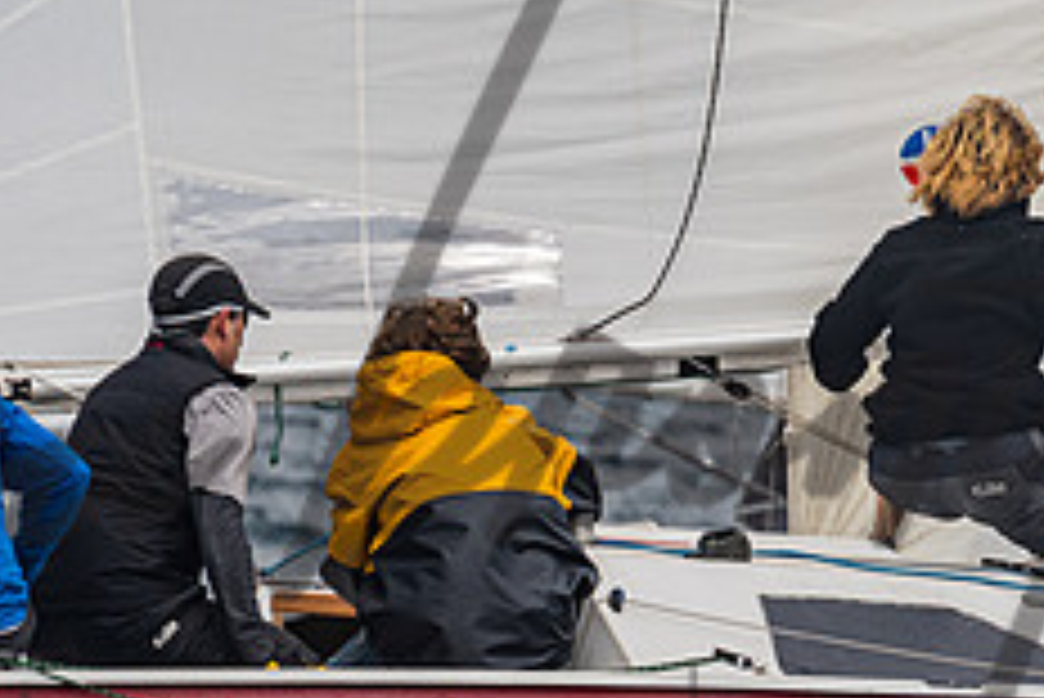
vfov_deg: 3.1
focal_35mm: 447
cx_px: 614
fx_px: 12971
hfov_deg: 4.6
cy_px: 393
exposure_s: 1/640
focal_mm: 170
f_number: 6.3
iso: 160
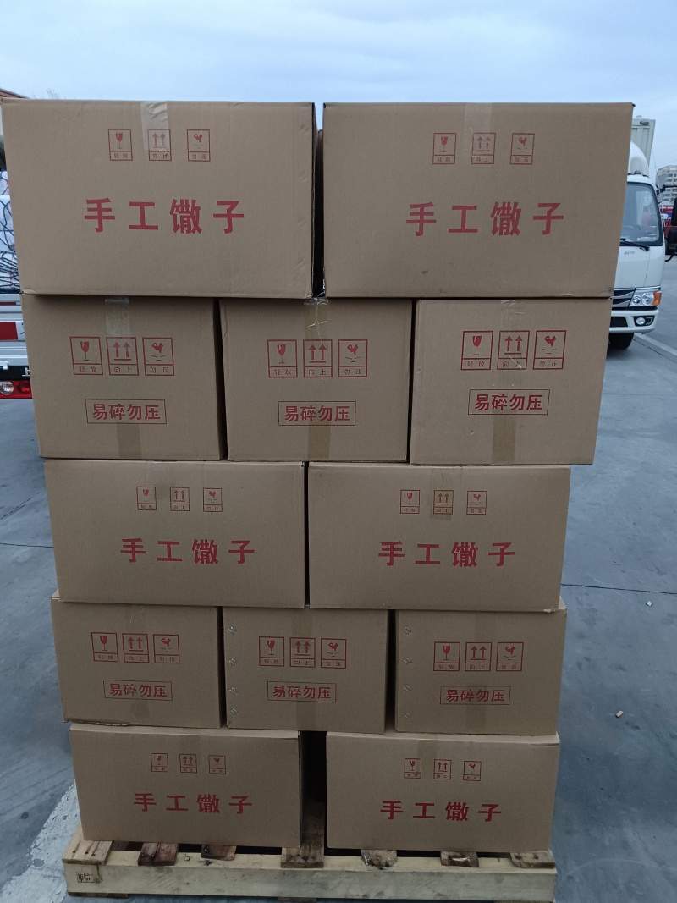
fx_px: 678
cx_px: 338
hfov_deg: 53.1
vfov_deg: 67.3
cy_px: 452
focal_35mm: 26
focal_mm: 4.05
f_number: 1.8
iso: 1117
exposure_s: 1/50
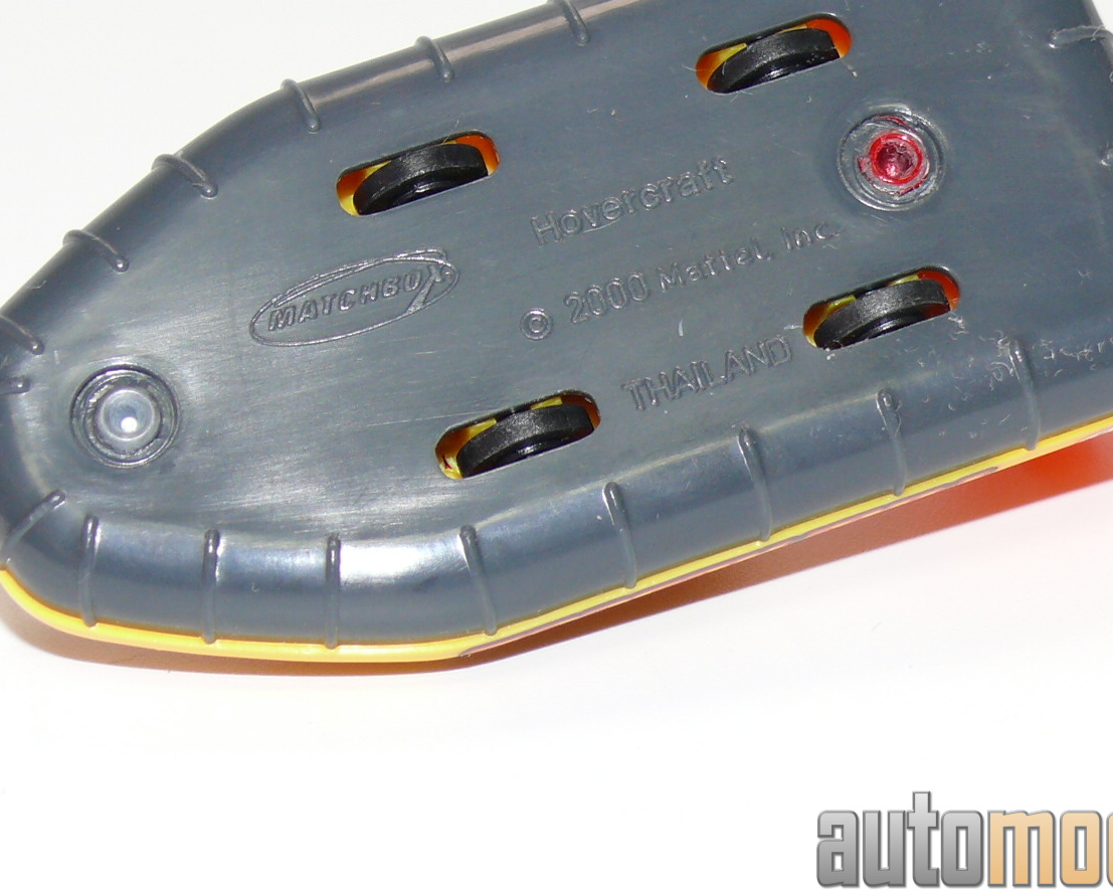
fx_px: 4415
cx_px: 585
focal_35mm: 134
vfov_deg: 11.5
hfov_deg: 14.4
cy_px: 322
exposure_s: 1/30
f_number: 4
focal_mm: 12.8
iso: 100
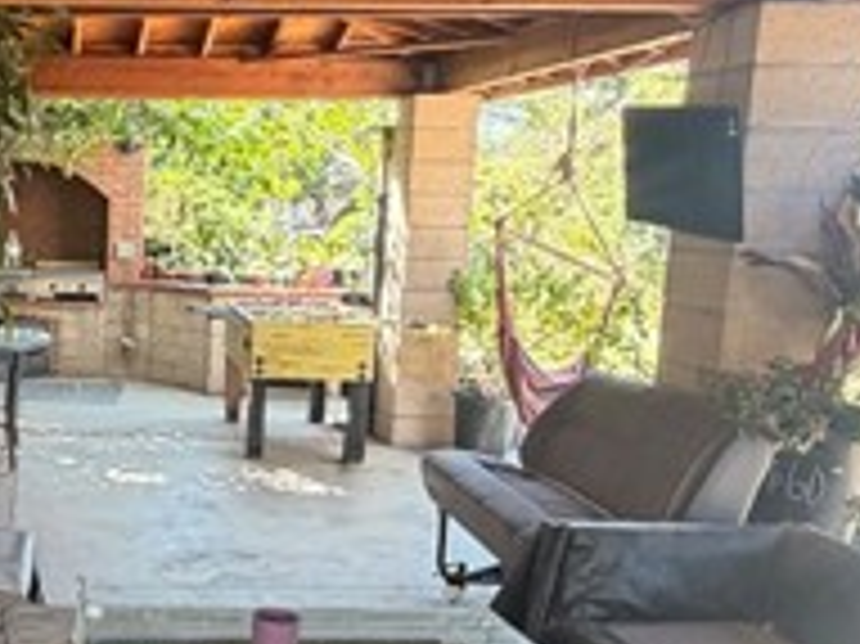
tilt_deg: -9.8
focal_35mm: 47
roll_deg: -0.1
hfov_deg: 36.7
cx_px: 18
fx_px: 1167
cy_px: 387
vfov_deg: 30.8
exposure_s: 1/121
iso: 250
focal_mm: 2.22
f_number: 2.2
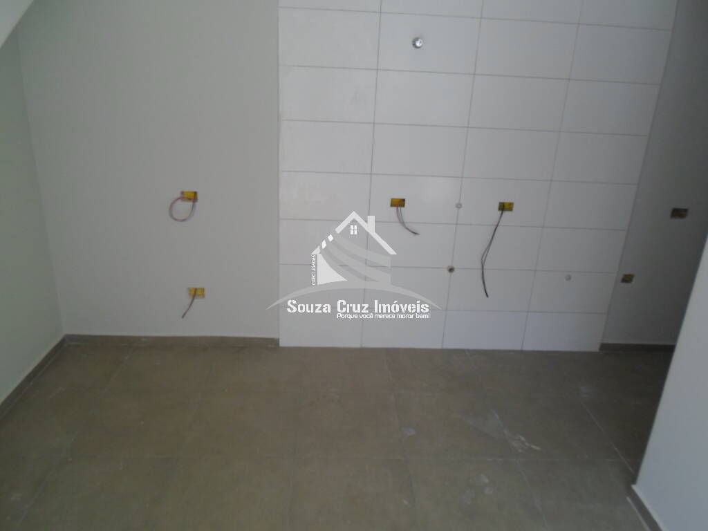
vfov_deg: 54.9
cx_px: 354
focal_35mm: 25
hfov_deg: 69.4
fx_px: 511
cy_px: 266
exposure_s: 1/125
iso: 80
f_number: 2.5
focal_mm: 4.5
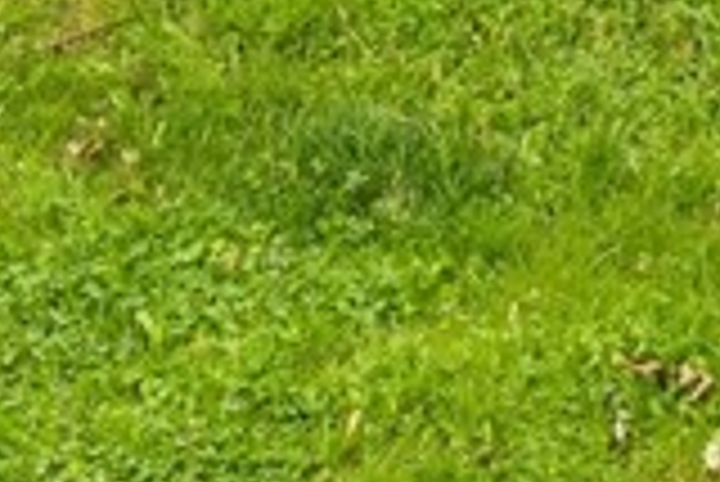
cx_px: 814
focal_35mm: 95
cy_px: -709
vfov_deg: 11.6
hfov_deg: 20.3
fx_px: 1902
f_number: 8
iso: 200
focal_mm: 14
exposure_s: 1/50
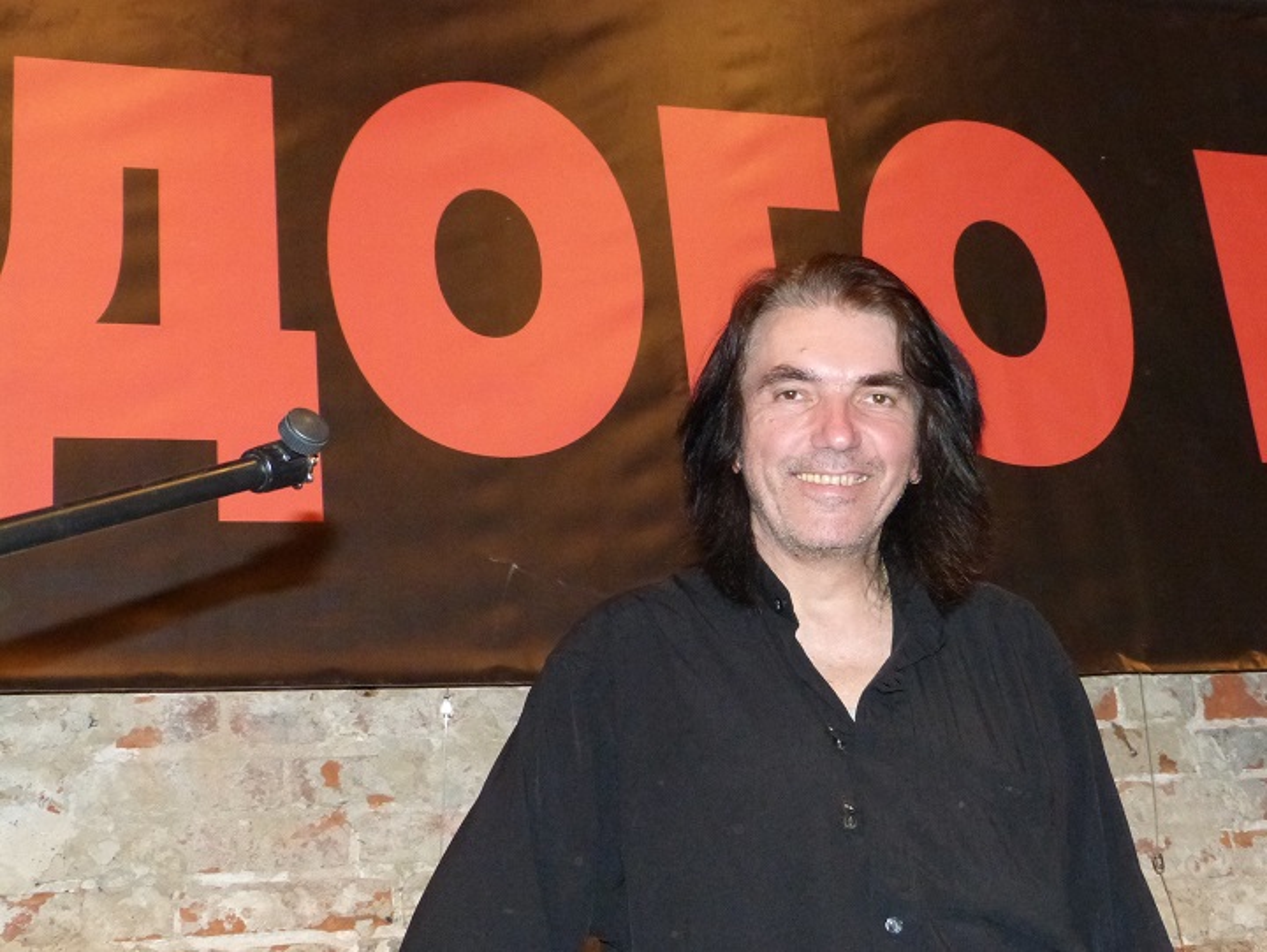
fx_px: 1612
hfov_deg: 42.9
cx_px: 634
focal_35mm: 44
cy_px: 476
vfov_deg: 32.9
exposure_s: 1/60
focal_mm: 7.9
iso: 800
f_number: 3.2
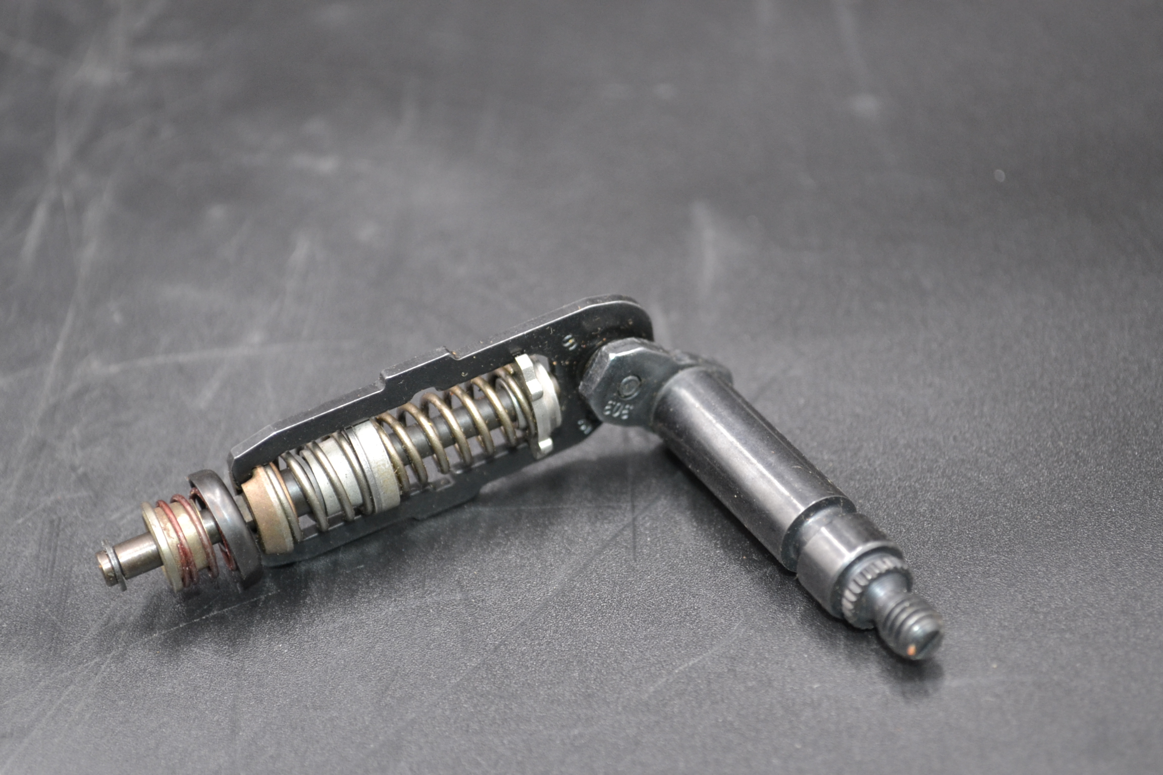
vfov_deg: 19.7
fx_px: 2229
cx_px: 582
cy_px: 388
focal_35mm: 69
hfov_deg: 29.2
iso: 1250
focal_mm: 46
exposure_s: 1/60
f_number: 5.3
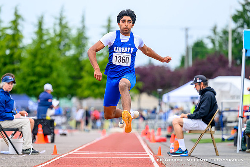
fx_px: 1658
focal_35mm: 239
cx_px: 110
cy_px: 74
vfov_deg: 5.8
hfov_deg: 8.6
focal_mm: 185
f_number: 3.2
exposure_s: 1/2500
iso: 720
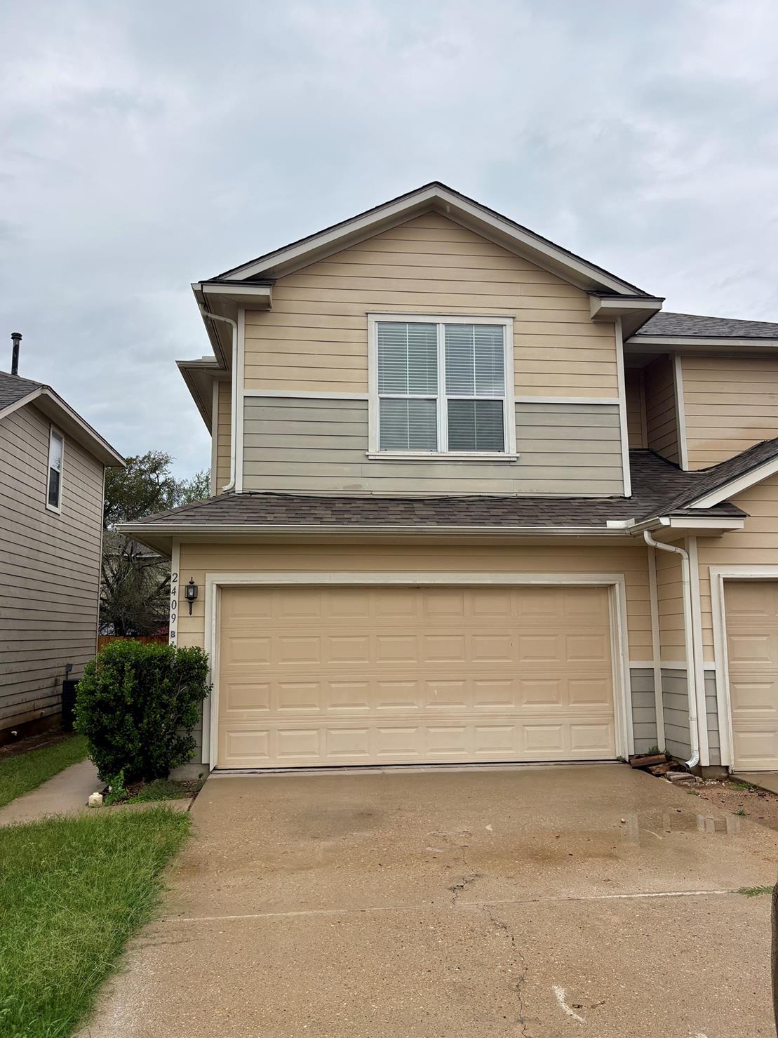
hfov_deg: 51.3
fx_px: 809
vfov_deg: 65.3
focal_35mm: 27
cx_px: 382
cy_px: 500
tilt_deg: +9.0
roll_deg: +0.4
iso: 50
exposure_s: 1/566
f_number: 1.6
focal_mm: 5.96
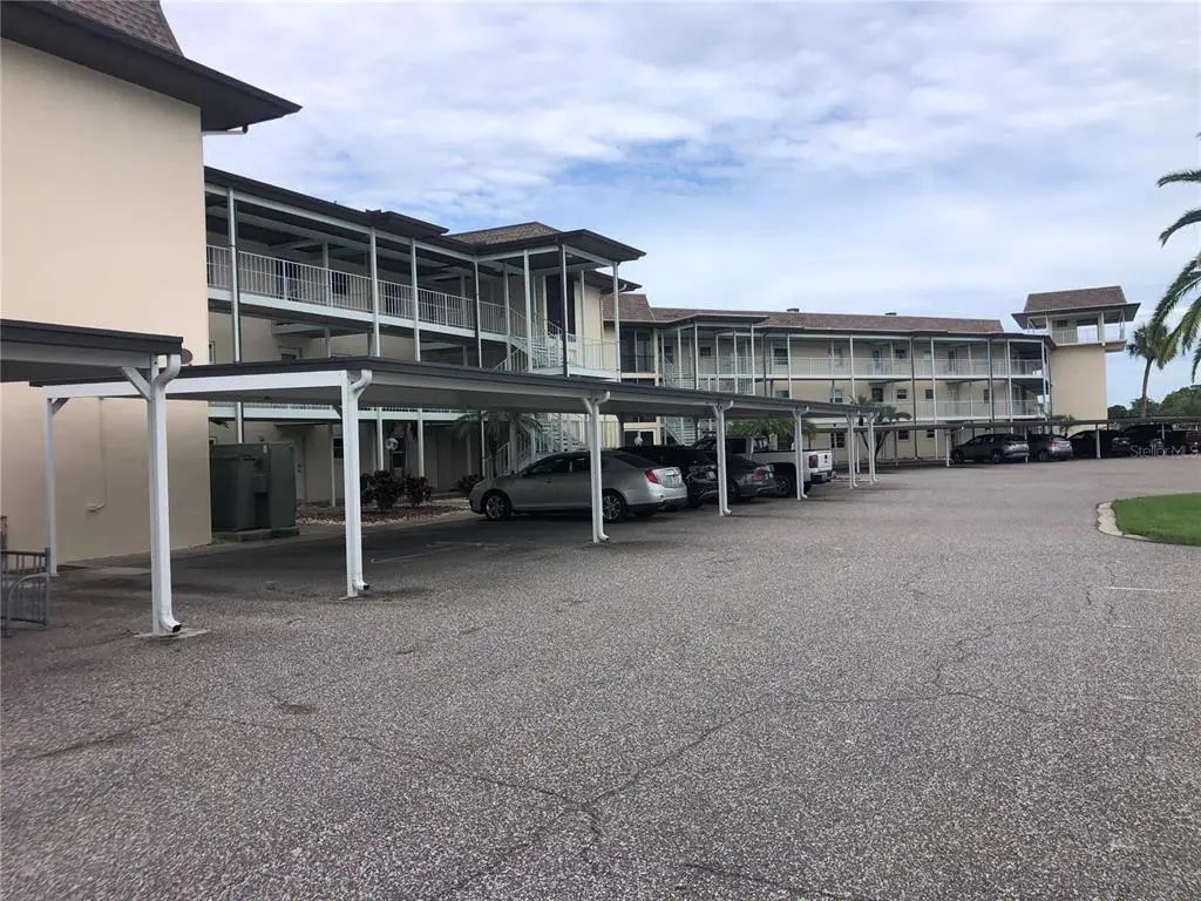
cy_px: 450
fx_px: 971
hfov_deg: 63.4
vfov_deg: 49.7
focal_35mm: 28
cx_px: 600
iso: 20
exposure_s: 1/1656
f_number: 1.8
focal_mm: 3.99
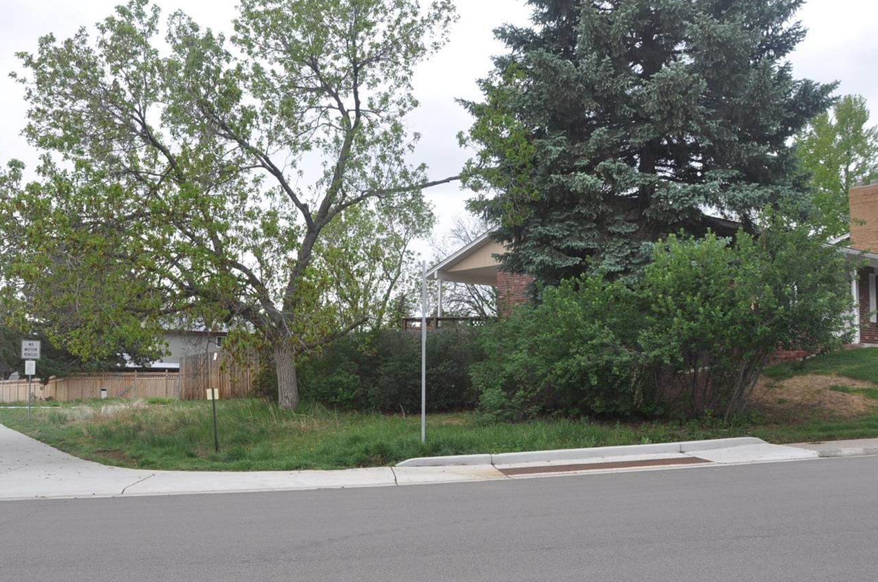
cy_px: 336
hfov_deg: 55.5
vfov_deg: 38.7
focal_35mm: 34
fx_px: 828
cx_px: 351
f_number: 10
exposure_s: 1/100
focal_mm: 18
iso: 200
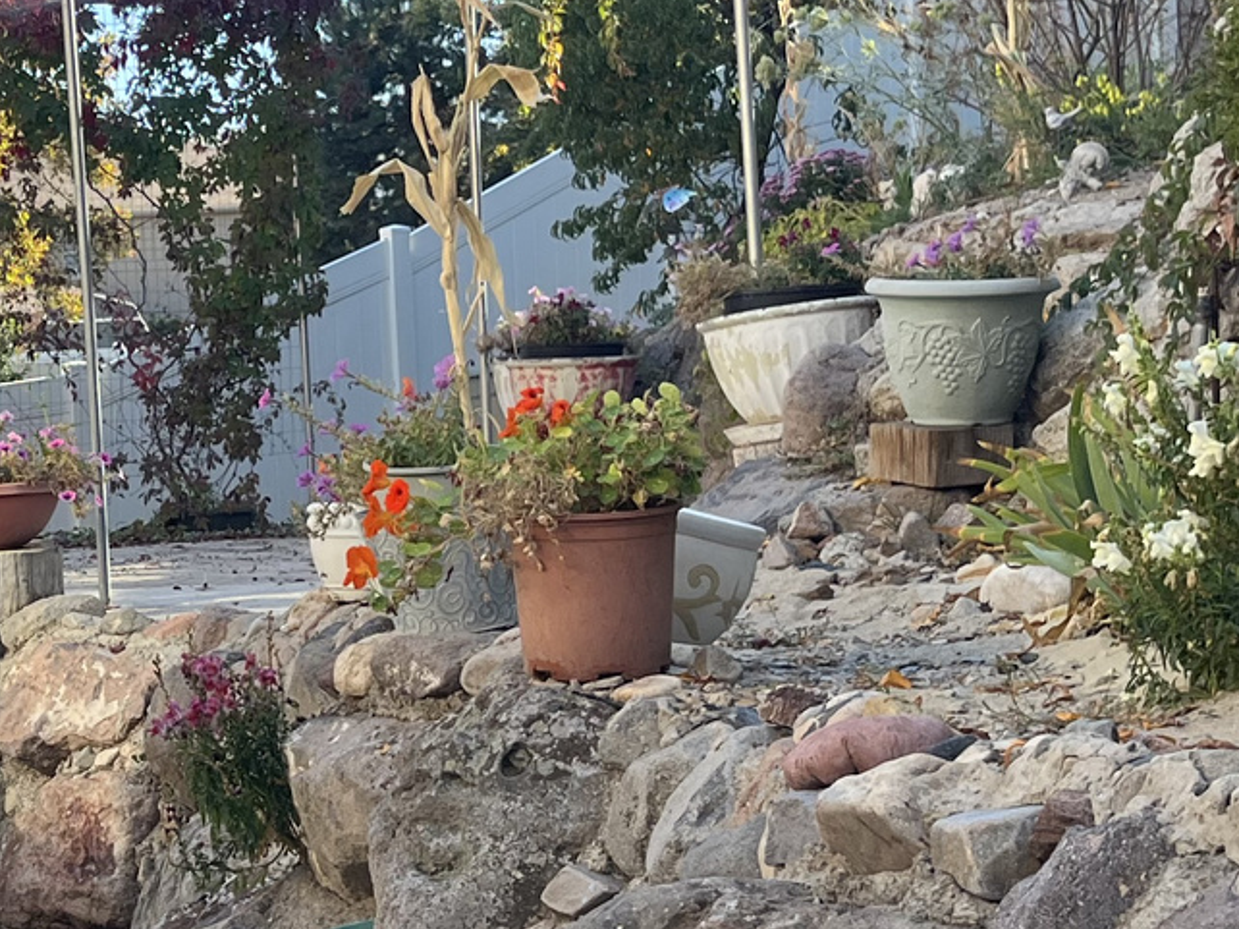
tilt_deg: -1.5
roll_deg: +3.7
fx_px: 2970
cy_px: 577
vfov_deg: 17.7
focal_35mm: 83
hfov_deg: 22.6
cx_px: -15
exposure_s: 1/676
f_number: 1.6
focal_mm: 5.1
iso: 50
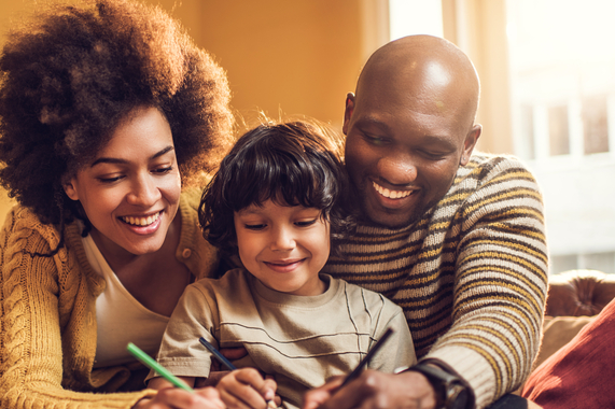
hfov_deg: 37.6
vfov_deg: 25.9
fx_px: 888
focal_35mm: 52
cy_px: 250
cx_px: 185
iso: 64
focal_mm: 35
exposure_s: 1/60
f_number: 1.6
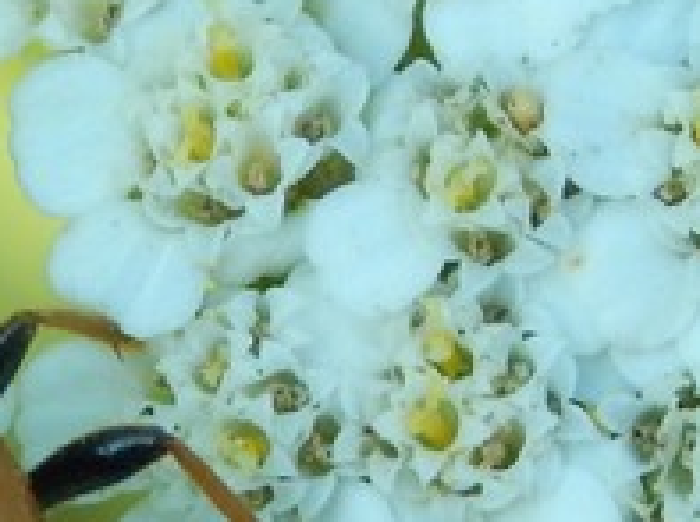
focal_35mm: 612
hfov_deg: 3.2
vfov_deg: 2.4
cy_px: 558
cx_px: -123
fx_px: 12353
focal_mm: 25.3
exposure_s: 1/200
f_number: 4.9
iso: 125
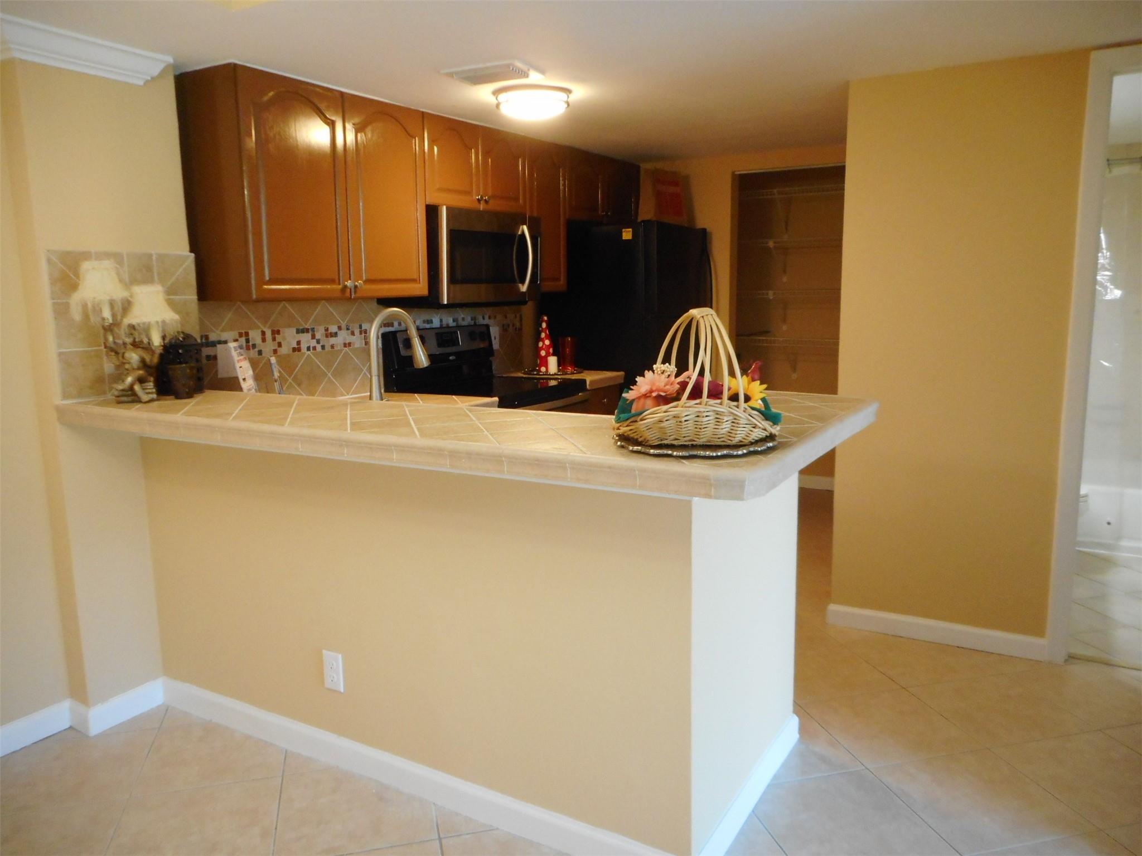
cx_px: 571
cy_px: 428
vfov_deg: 54.9
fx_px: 825
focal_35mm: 25
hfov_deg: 69.4
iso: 400
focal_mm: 4.5
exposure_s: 1/25
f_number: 3.7
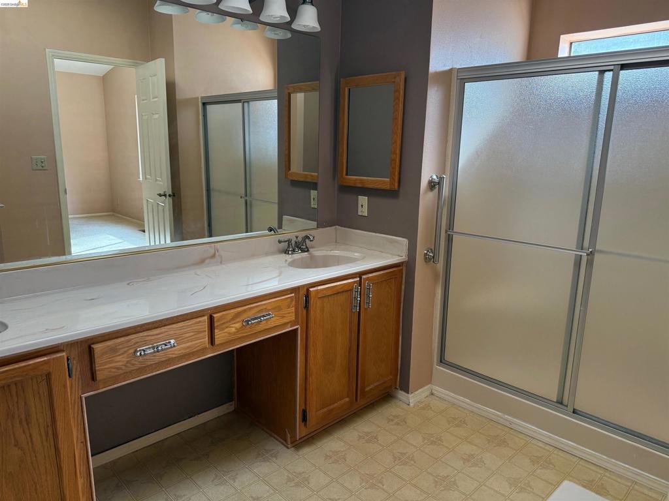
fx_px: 464
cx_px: 334
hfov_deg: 71.6
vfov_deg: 56.8
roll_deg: -0.6
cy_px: 250
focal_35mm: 24
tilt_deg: -12.3
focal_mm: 6.76
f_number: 1.78
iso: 200
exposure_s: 1/100
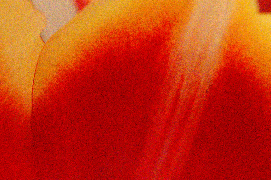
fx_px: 1940
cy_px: 268
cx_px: -83
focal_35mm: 258
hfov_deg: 7.9
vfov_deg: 5.3
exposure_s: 1/1250
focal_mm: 50
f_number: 4.5
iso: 6400
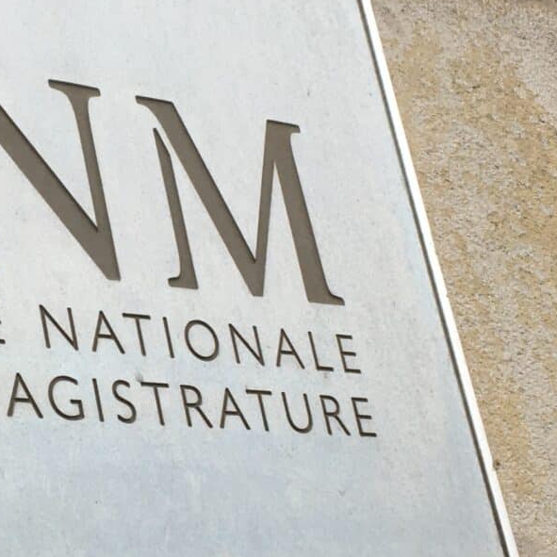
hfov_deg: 15.5
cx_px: 21
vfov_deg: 15.7
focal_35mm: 111
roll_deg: +10.2
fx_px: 2021
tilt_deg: +20.0
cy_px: 249
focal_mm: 4.15
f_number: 2.2
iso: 32
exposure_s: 1/100
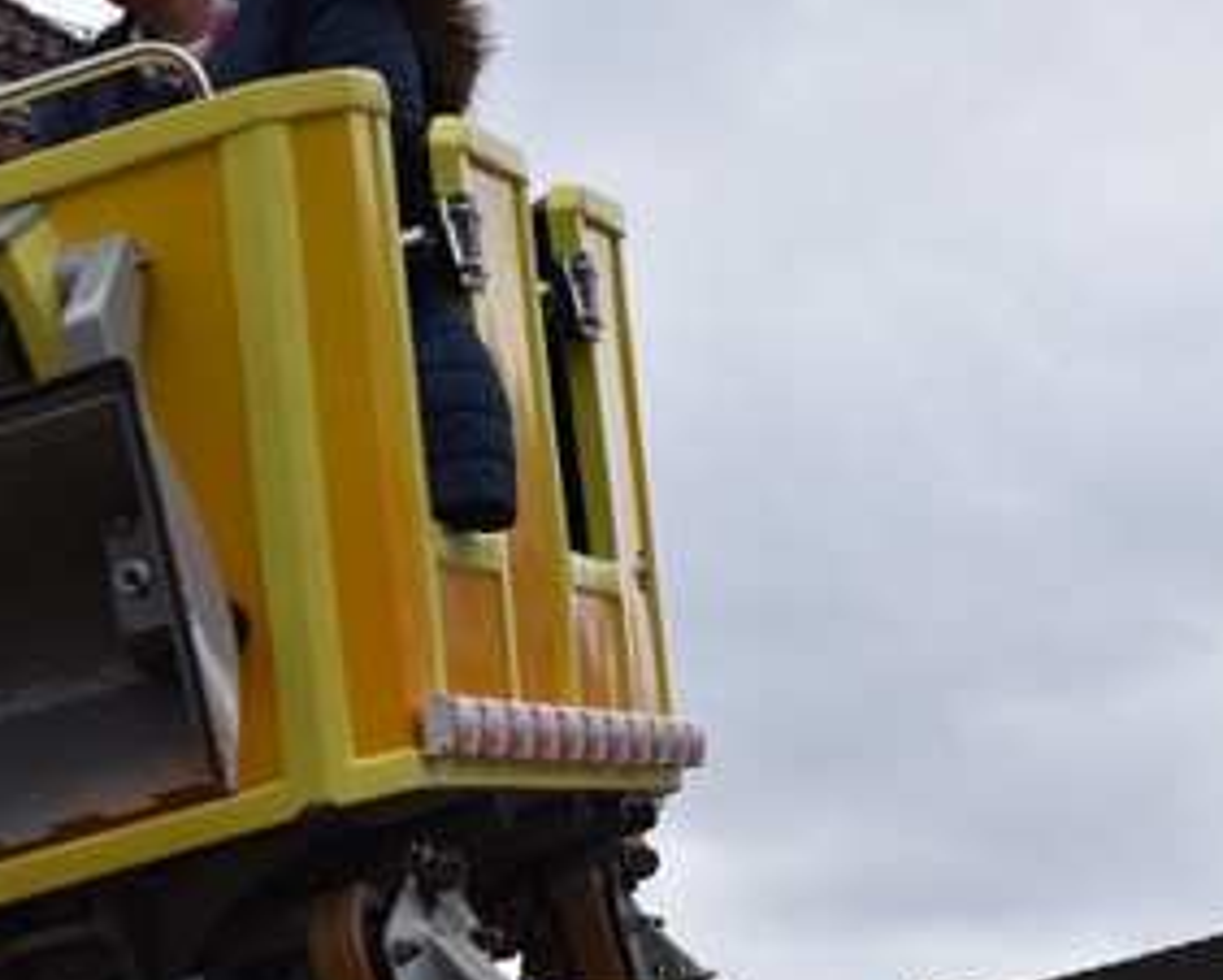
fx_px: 5721
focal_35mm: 158
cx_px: 100
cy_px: 481
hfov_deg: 12.1
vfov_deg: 9.8
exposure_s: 1/250
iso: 320
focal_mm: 55
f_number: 8
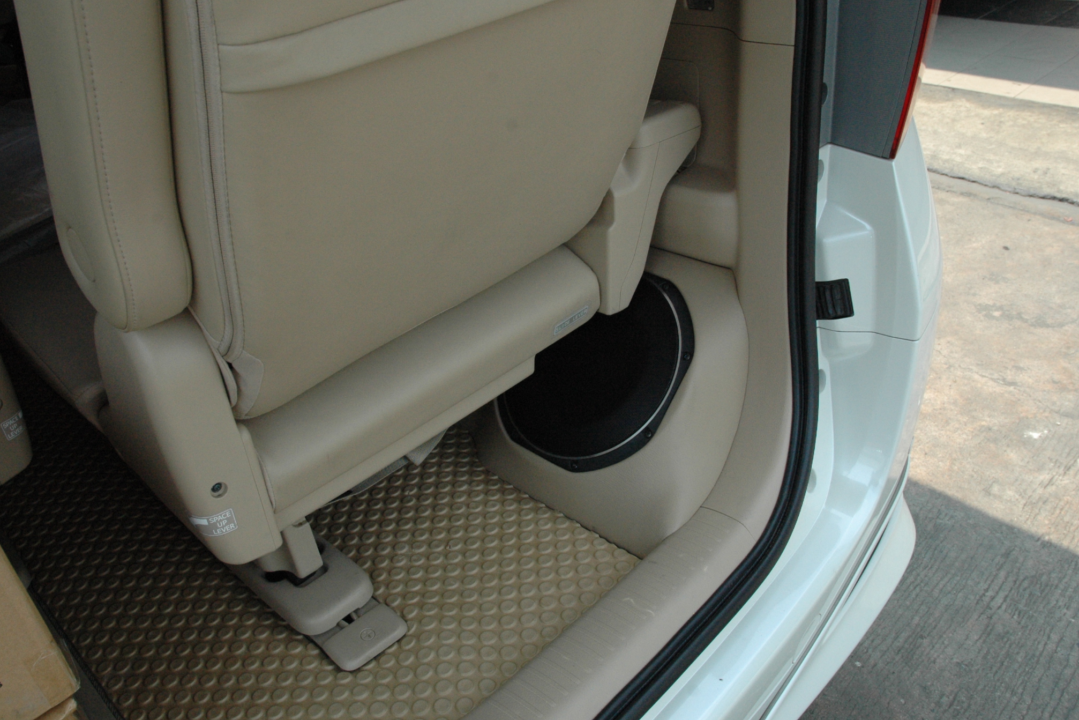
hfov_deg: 61.8
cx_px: 496
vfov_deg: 43.6
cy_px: 328
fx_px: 899
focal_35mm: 30
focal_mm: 18
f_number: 10
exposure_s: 1/400
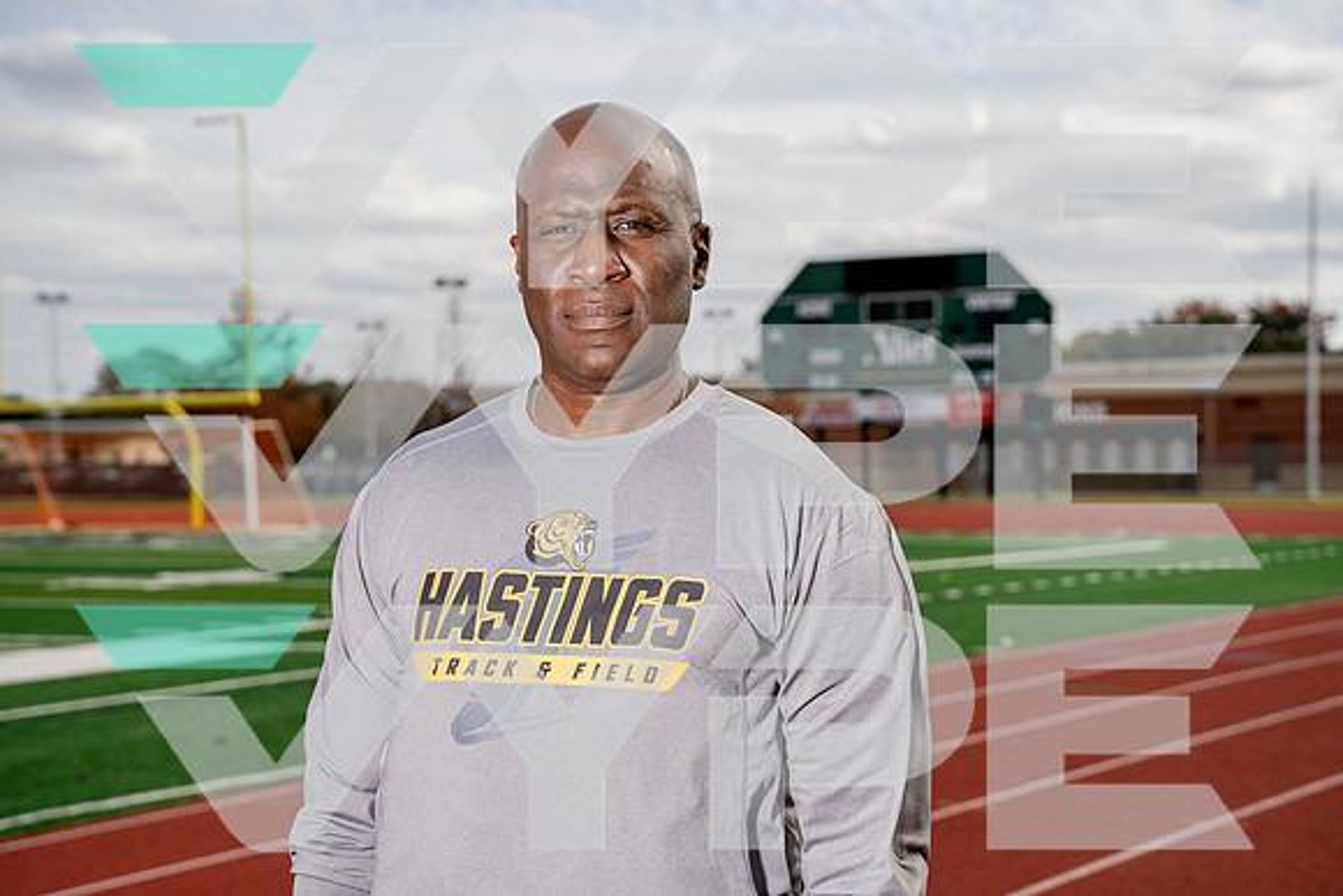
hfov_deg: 28.8
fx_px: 2612
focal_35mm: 70
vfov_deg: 19.5
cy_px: 448
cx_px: 672
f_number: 6.3
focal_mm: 70
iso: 160
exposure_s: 1/1250
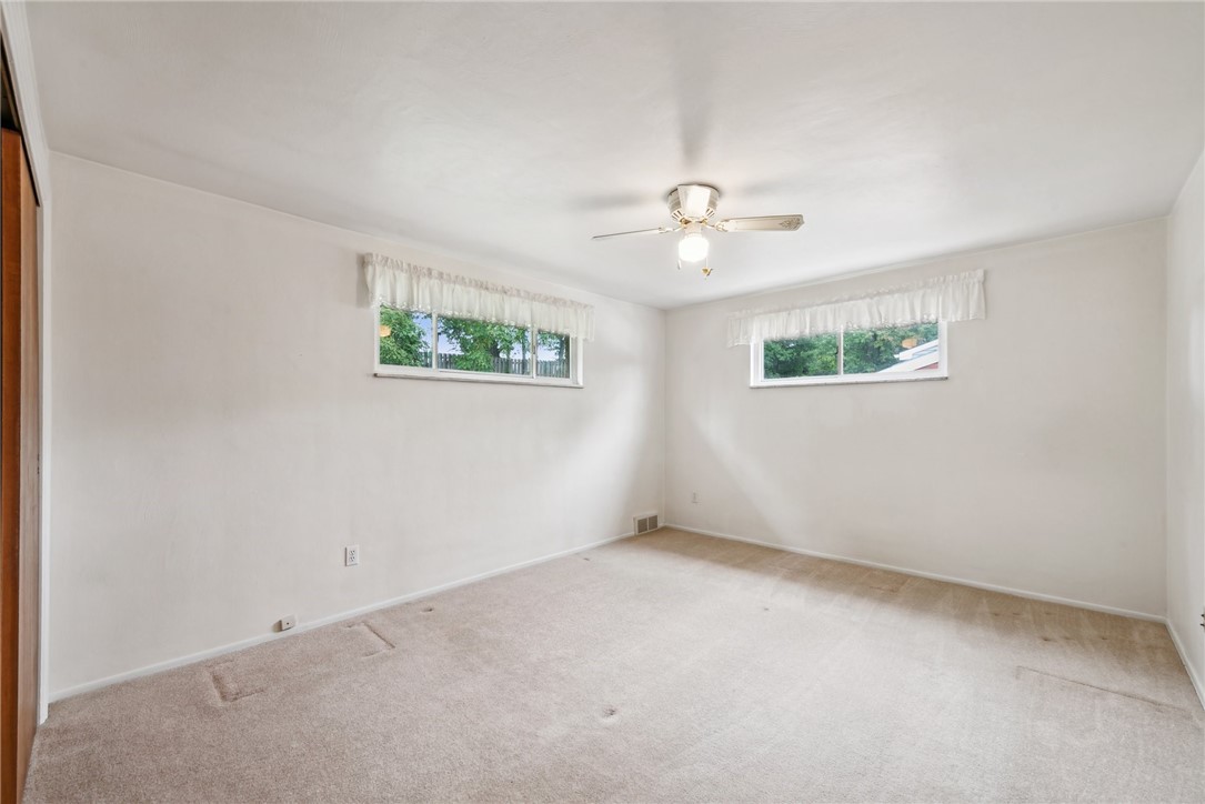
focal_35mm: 14
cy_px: 402
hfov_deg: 104.2
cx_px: 602
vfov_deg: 81.2
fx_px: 469
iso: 80
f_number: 11
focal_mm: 14
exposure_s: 1/8
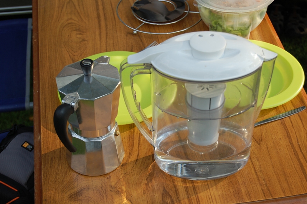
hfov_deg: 24.6
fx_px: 703
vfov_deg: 16.5
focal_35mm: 82
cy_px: 102
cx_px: 154
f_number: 6.3
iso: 200
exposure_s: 1/160
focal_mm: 55
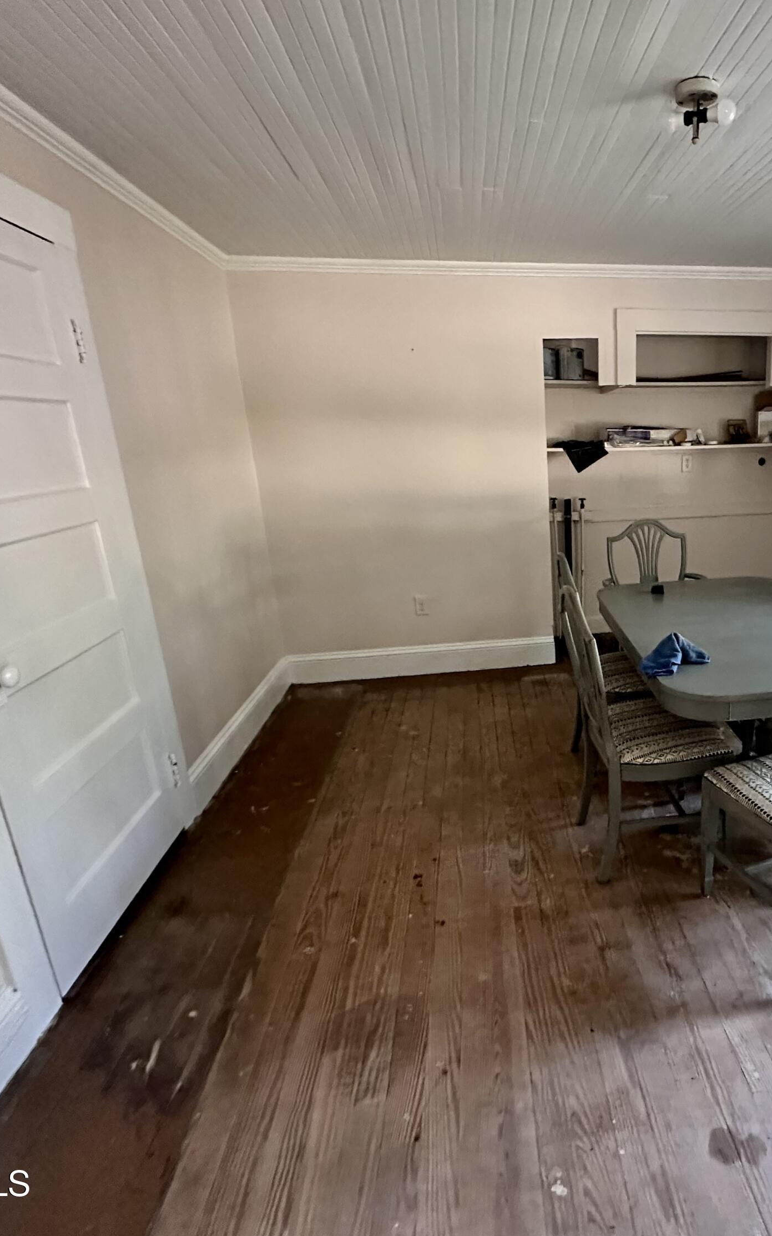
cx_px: 597
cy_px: 616
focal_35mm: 20
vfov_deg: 85.1
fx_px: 673
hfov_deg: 56.1
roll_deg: -0.4
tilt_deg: -16.3
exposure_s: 1/60
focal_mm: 2.22
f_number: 2.2
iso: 800
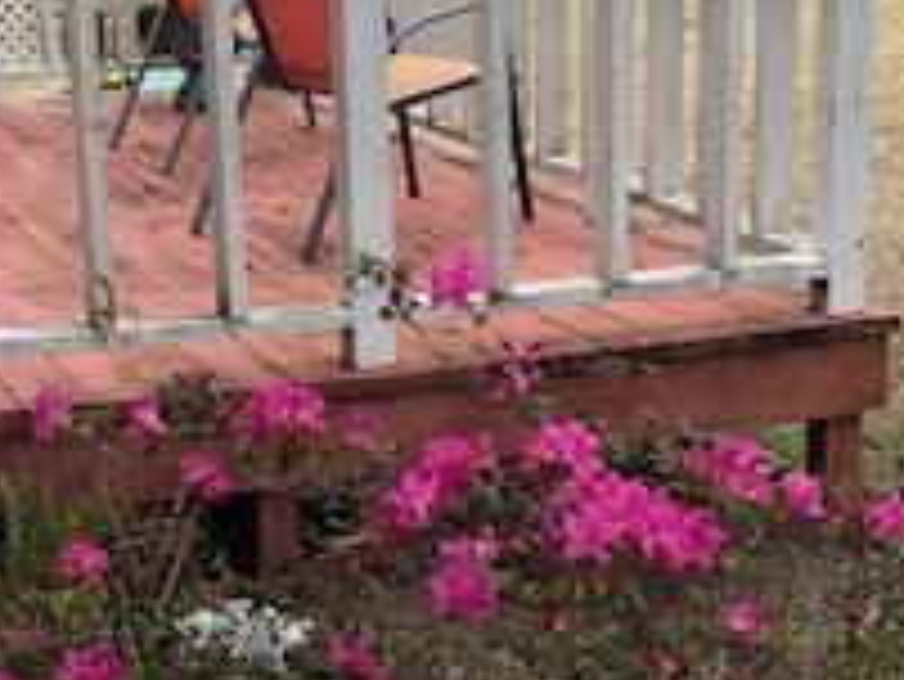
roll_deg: +2.0
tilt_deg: -16.4
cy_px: 414
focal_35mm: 89
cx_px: 324
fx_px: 2326
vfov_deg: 16.6
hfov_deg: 21.9
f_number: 1.8
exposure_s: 1/277
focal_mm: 3.99
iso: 20
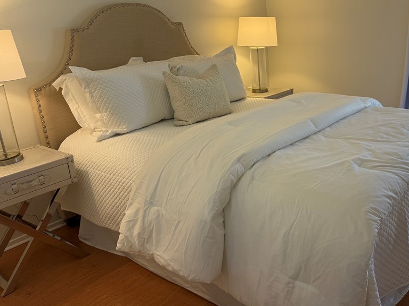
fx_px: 378
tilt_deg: -16.0
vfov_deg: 44.1
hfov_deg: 55.9
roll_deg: +3.3
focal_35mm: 32
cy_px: 140
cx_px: 263
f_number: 1.78
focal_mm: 6.76
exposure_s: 1/182
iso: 100
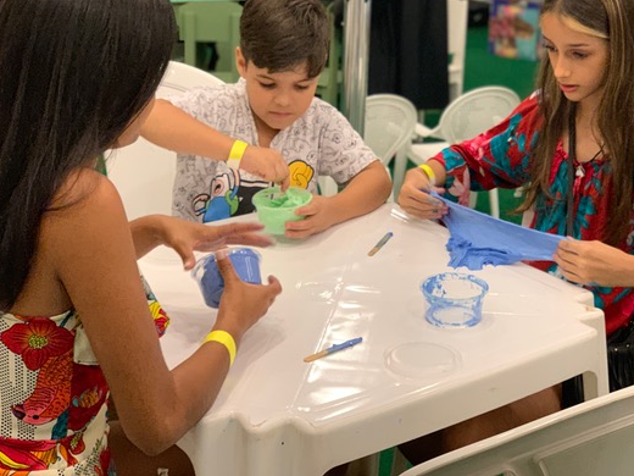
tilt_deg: -17.6
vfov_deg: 22.9
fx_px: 1172
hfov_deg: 30.2
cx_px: 363
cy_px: 184
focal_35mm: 64
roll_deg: -3.0
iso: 320
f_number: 2.4
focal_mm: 6
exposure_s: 1/40
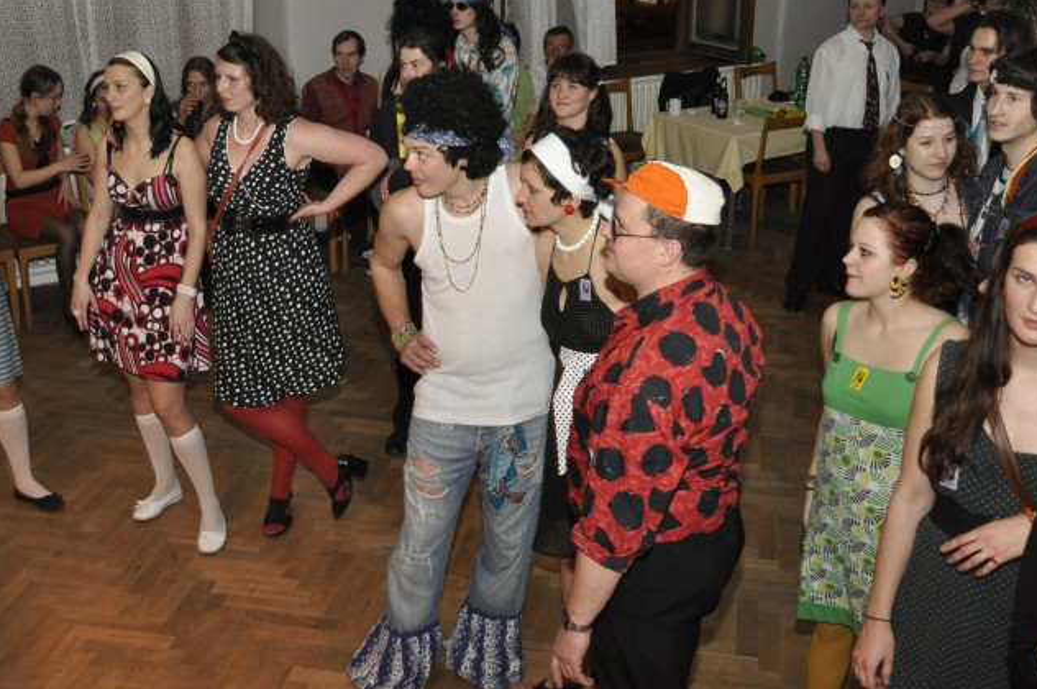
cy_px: 326
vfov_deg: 28.6
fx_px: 1352
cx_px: 446
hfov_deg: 41.9
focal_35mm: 47
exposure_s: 1/25
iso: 800
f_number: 3.8
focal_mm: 22
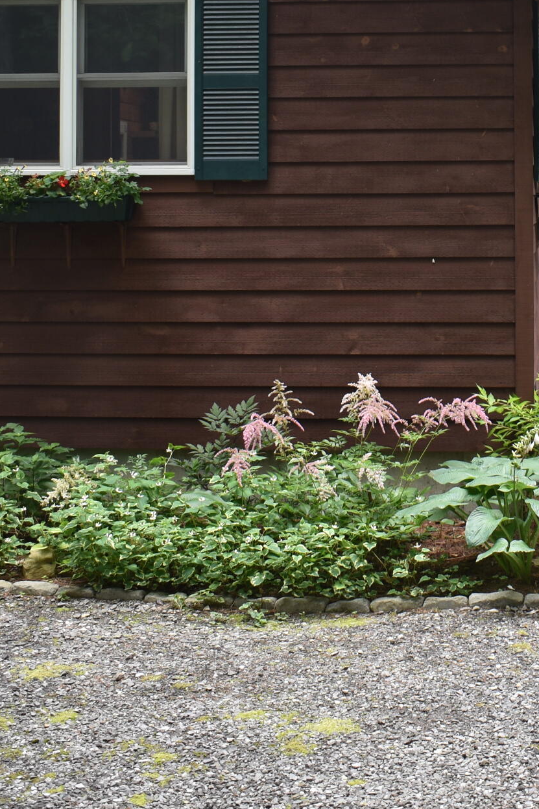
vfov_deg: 30.3
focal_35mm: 65
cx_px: 504
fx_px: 1459
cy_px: 168
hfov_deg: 20.4
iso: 100
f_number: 4
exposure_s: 1/60
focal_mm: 18
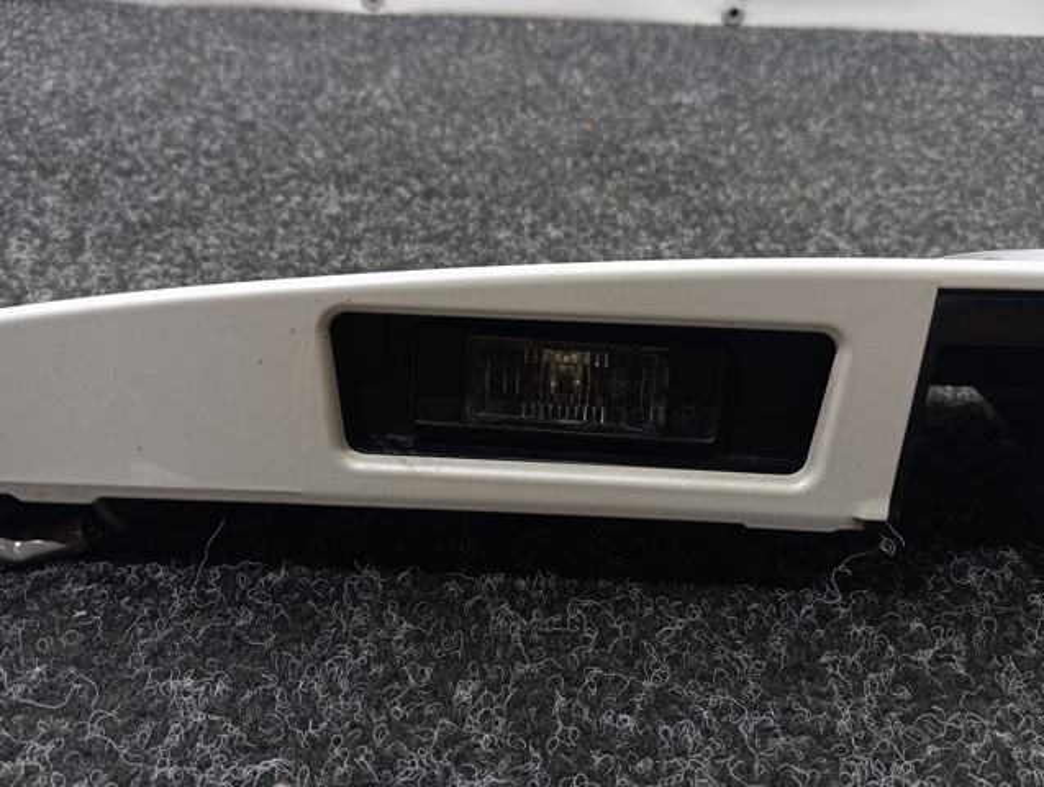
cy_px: 394
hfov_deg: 63.4
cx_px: 522
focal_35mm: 28
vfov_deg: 49.9
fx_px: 846
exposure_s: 1/33.3
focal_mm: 4.22
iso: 248
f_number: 1.8
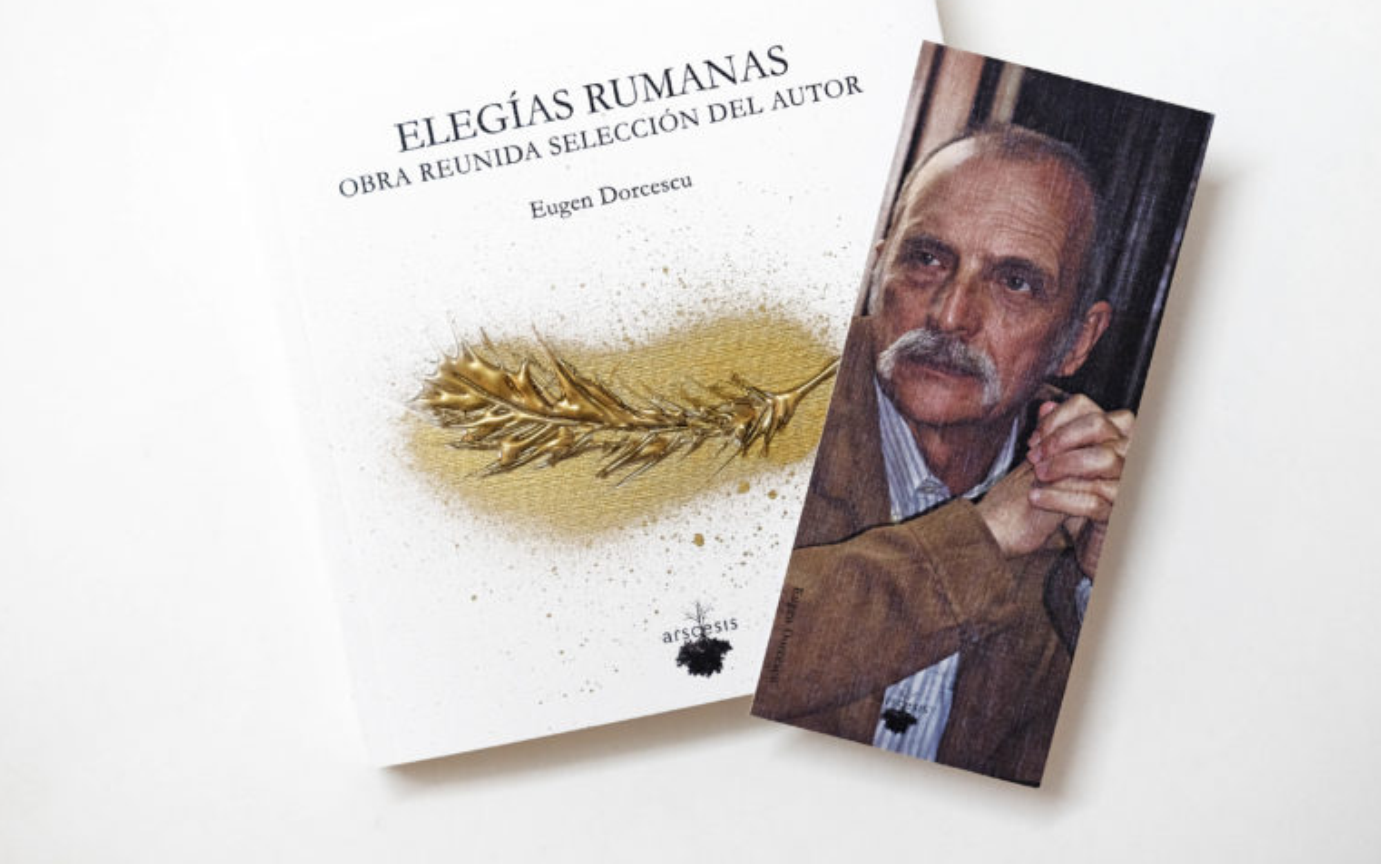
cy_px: 353
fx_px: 2296
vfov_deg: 21.3
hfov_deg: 33.5
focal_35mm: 61
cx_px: 746
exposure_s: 1/150
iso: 200
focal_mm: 35
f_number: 2.2
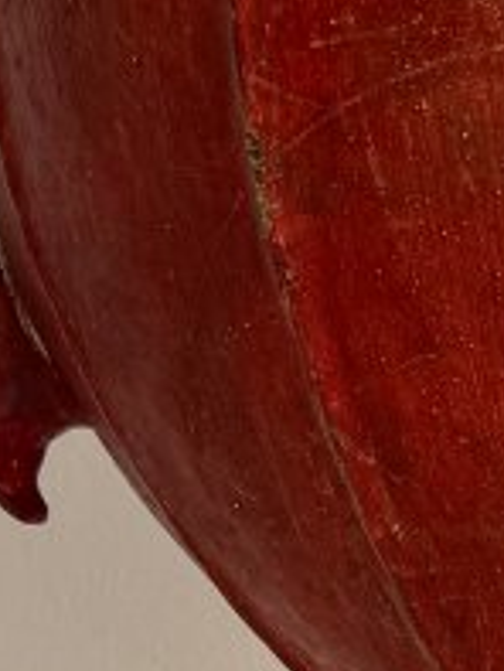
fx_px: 2831
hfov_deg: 9.8
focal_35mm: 146
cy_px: 1005
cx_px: 780
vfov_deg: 12.8
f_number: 1.78
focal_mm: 6.76
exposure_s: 1/183
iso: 64
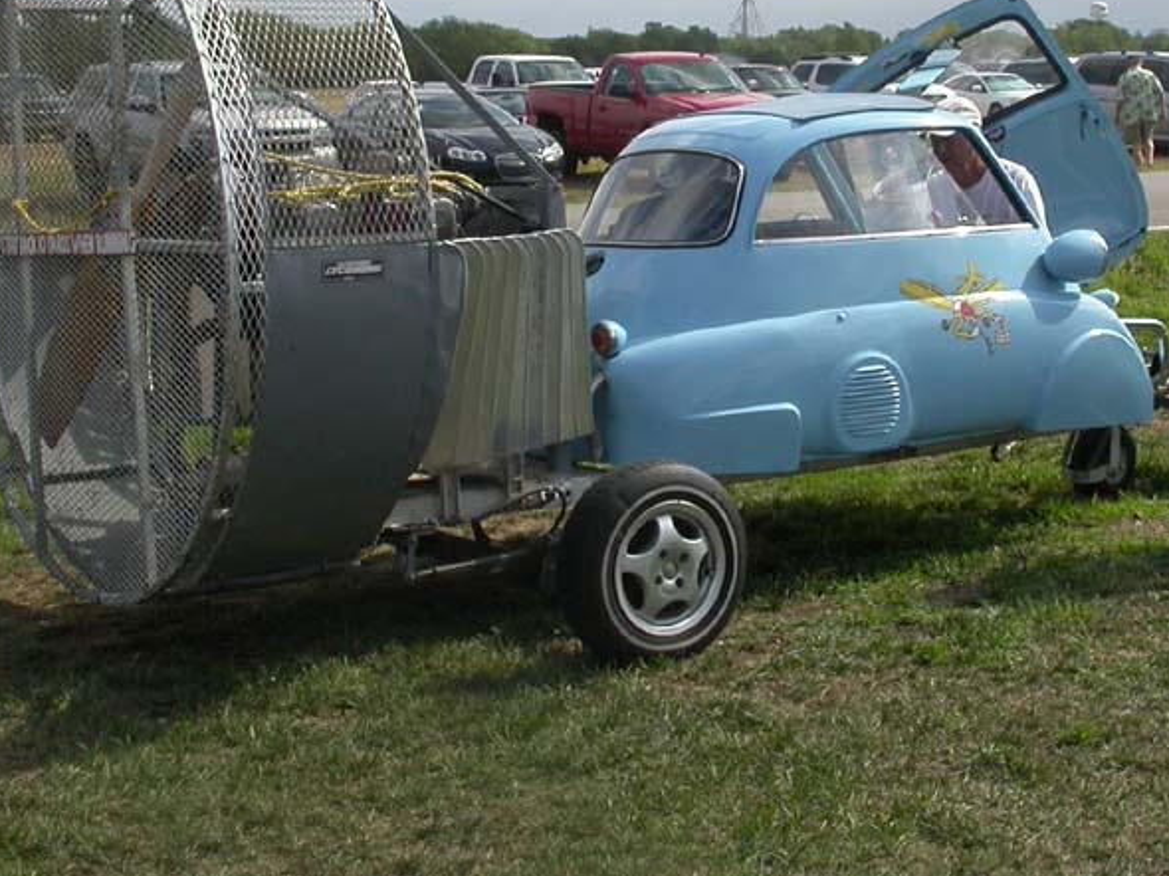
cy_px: 192
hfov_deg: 29.3
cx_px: 709
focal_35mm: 66
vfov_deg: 22.0
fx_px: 2228
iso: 100
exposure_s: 1/331
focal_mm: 7.85
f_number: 7.5
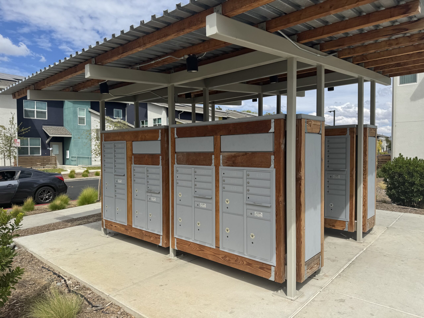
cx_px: 212
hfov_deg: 71.6
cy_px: 159
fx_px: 294
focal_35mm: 24
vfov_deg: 56.8
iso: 80
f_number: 1.78
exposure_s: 1/5814
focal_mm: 6.76
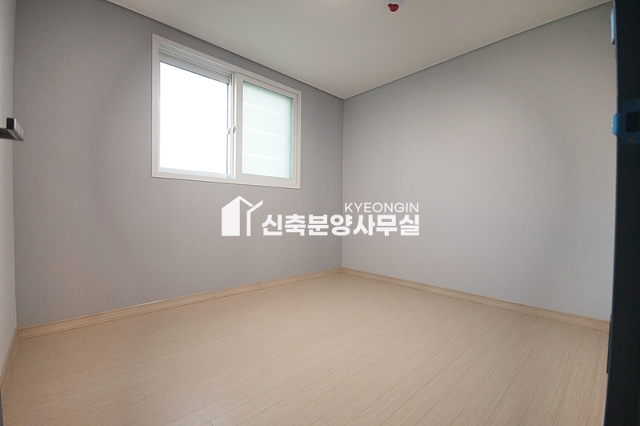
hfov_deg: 100.4
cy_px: 213
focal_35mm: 15
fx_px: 266
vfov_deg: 77.2
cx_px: 320
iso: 800
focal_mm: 10
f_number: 4
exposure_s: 1/100
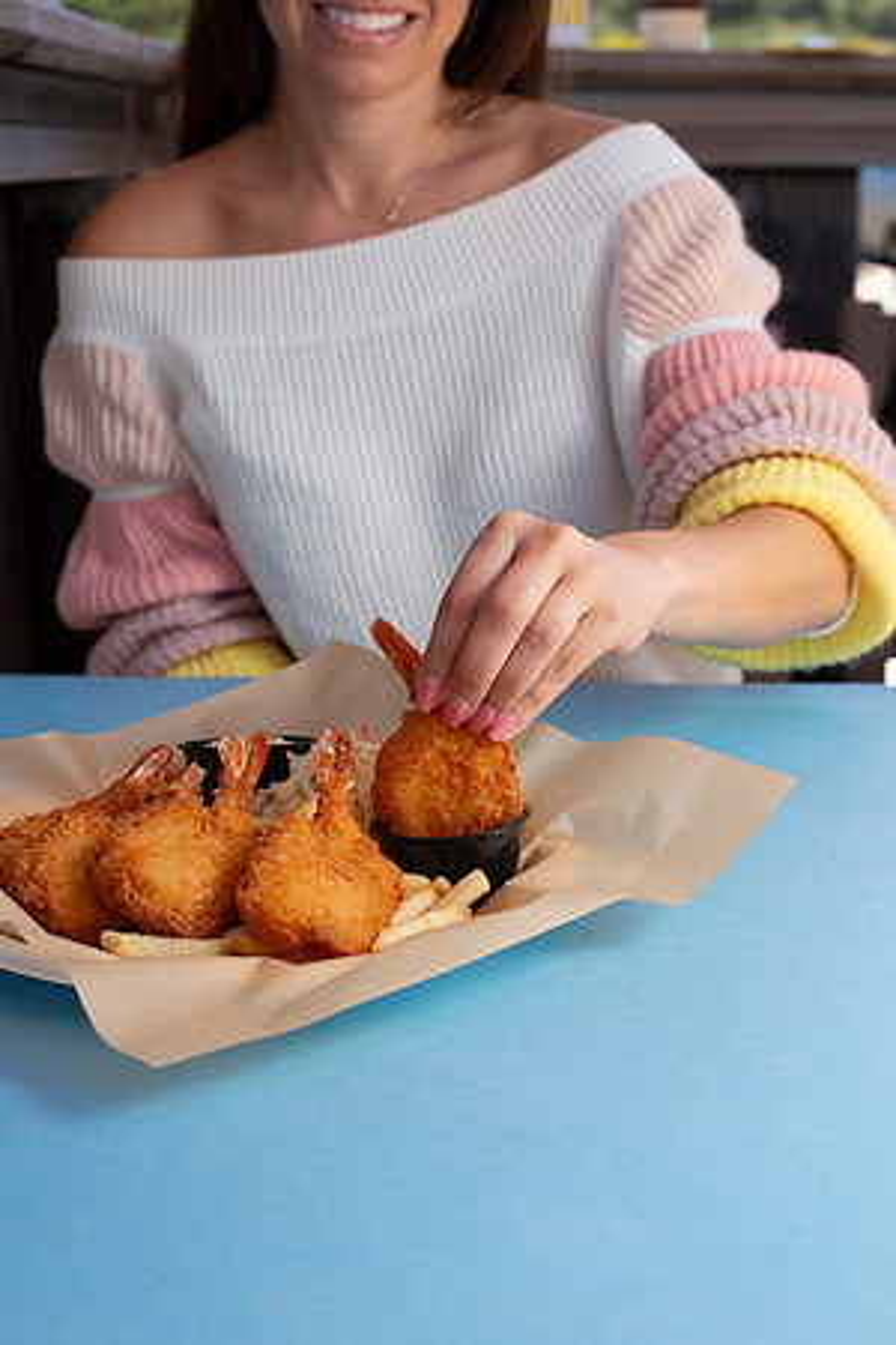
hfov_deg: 27.0
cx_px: 448
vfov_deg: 39.6
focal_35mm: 50
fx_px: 1867
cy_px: 672
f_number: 6.3
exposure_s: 1/200
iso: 200
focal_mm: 50
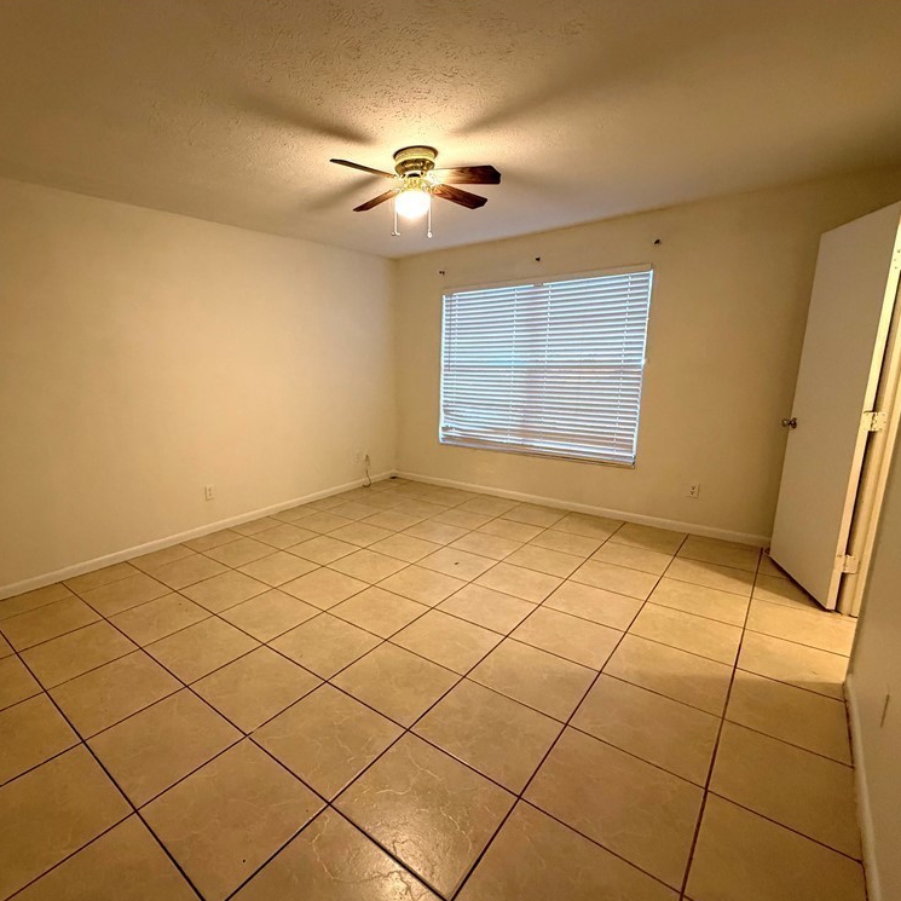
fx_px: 501
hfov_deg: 82.2
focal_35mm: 17
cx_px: 333
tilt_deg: -10.1
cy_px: 455
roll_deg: +1.1
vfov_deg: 84.0
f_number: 2.2
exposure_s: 1/60
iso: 400
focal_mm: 2.22
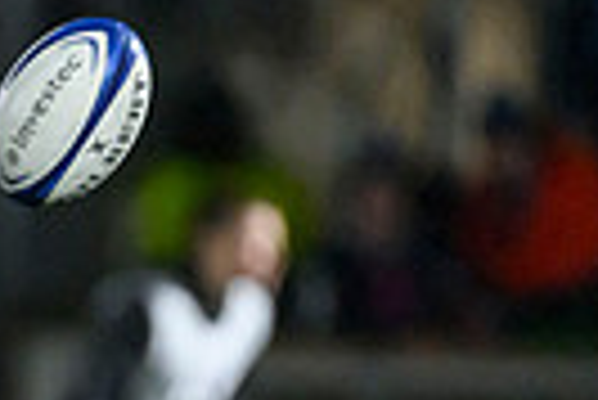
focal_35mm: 1905
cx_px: -533
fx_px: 31678
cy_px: 466
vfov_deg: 0.7
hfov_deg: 1.1
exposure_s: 1/3200
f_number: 3.2
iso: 8000
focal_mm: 400
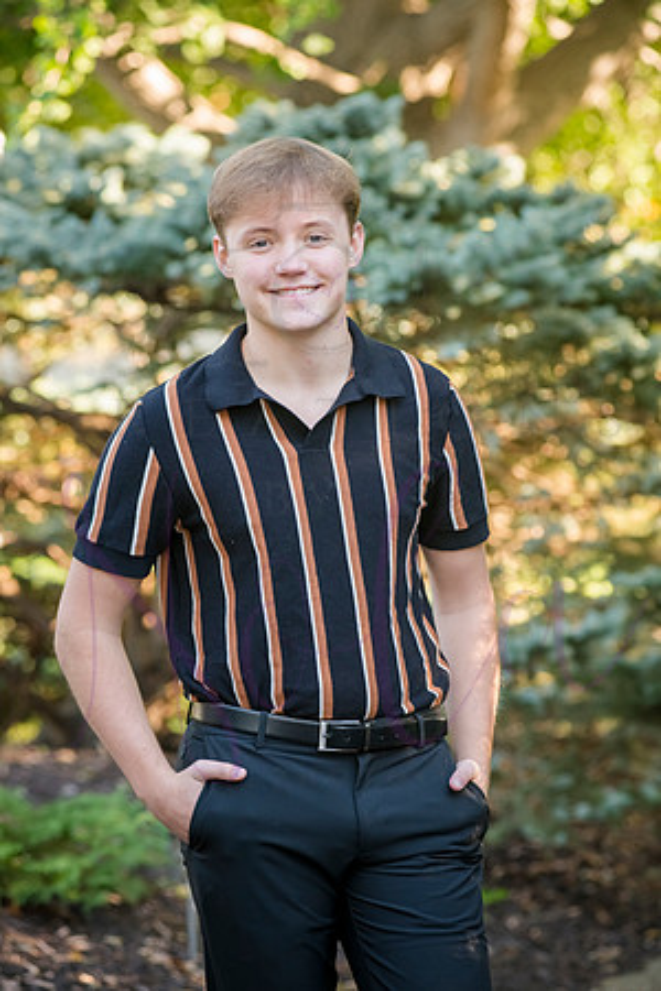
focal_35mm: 112
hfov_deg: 12.2
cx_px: 330
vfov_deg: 18.3
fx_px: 3084
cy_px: 496
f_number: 4.5
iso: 800
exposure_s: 1/320
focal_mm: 112
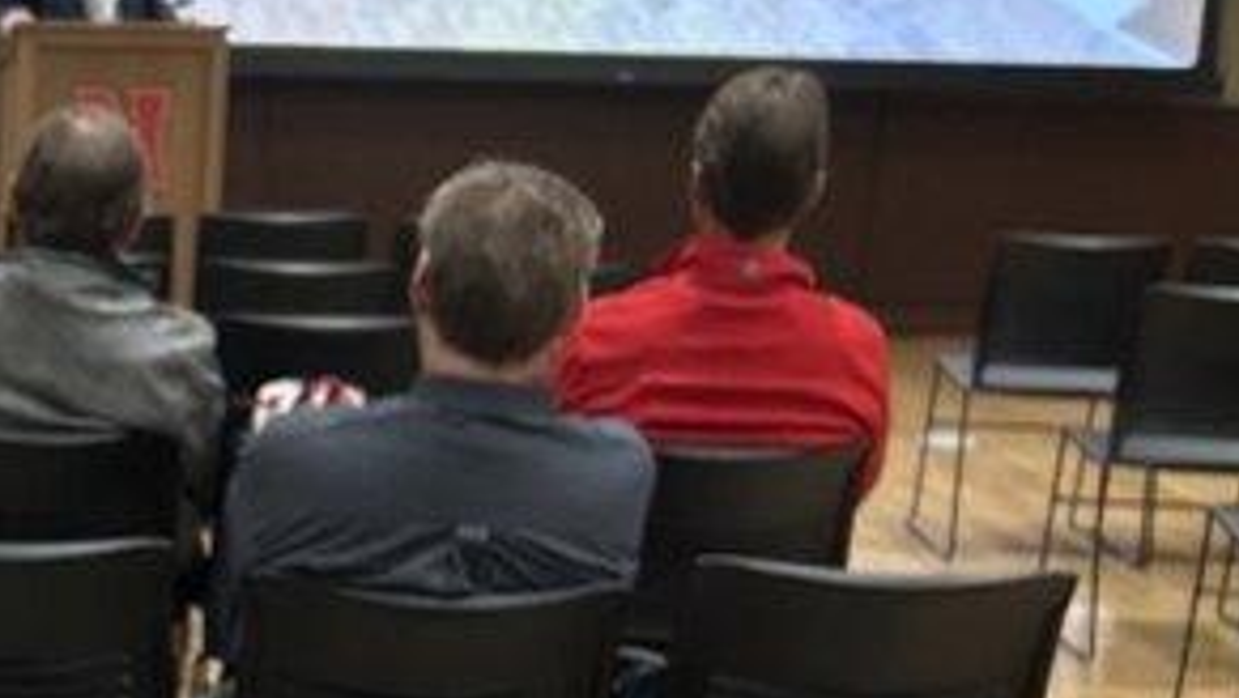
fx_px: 2301
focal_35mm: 70
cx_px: -115
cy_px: 770
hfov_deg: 27.6
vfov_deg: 16.7
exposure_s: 1/84
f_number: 1.5
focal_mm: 5.7
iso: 125
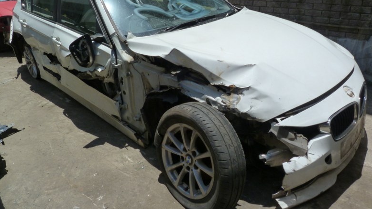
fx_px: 276
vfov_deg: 41.2
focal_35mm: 28
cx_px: 190
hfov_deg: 67.9
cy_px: 77
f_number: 5.6
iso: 125
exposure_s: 1/500
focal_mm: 4.5
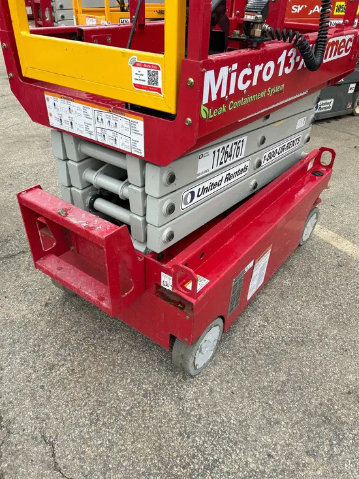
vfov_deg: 67.3
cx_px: 180
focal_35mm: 26
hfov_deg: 53.1
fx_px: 359
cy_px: 240
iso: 50
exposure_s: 1/121
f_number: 1.5
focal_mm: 5.7
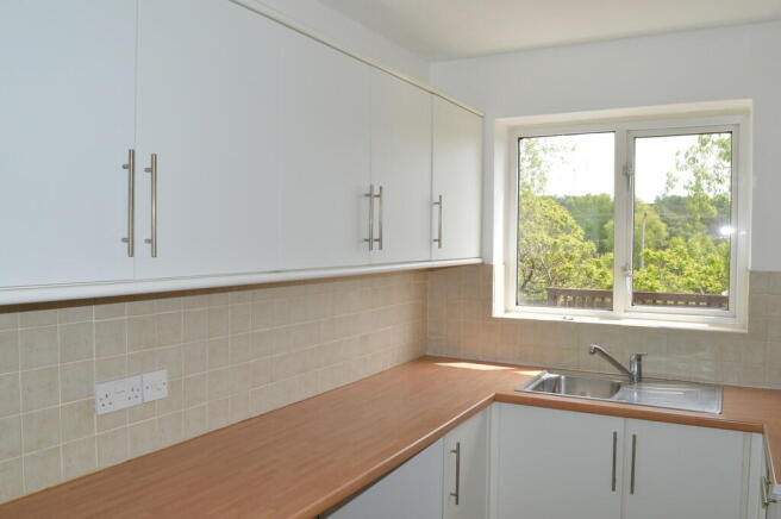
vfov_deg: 47.8
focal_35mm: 27
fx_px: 585
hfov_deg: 67.4
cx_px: 390
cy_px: 260
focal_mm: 18
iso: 800
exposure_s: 1/200
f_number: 13
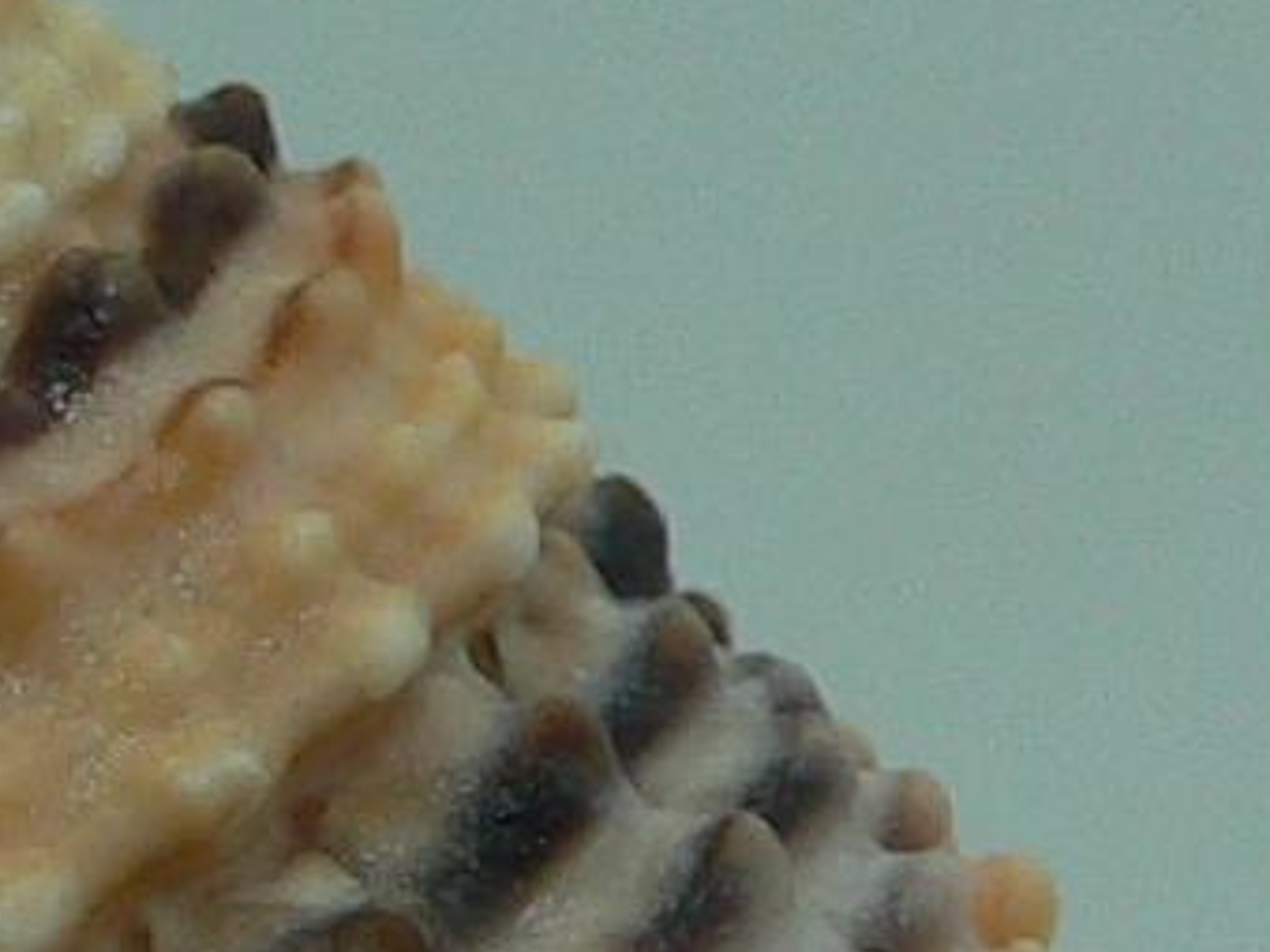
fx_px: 7628
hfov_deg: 9.5
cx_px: 240
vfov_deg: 7.1
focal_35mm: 208
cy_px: 1158
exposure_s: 1/60
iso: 80
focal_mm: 4.6
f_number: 2.8
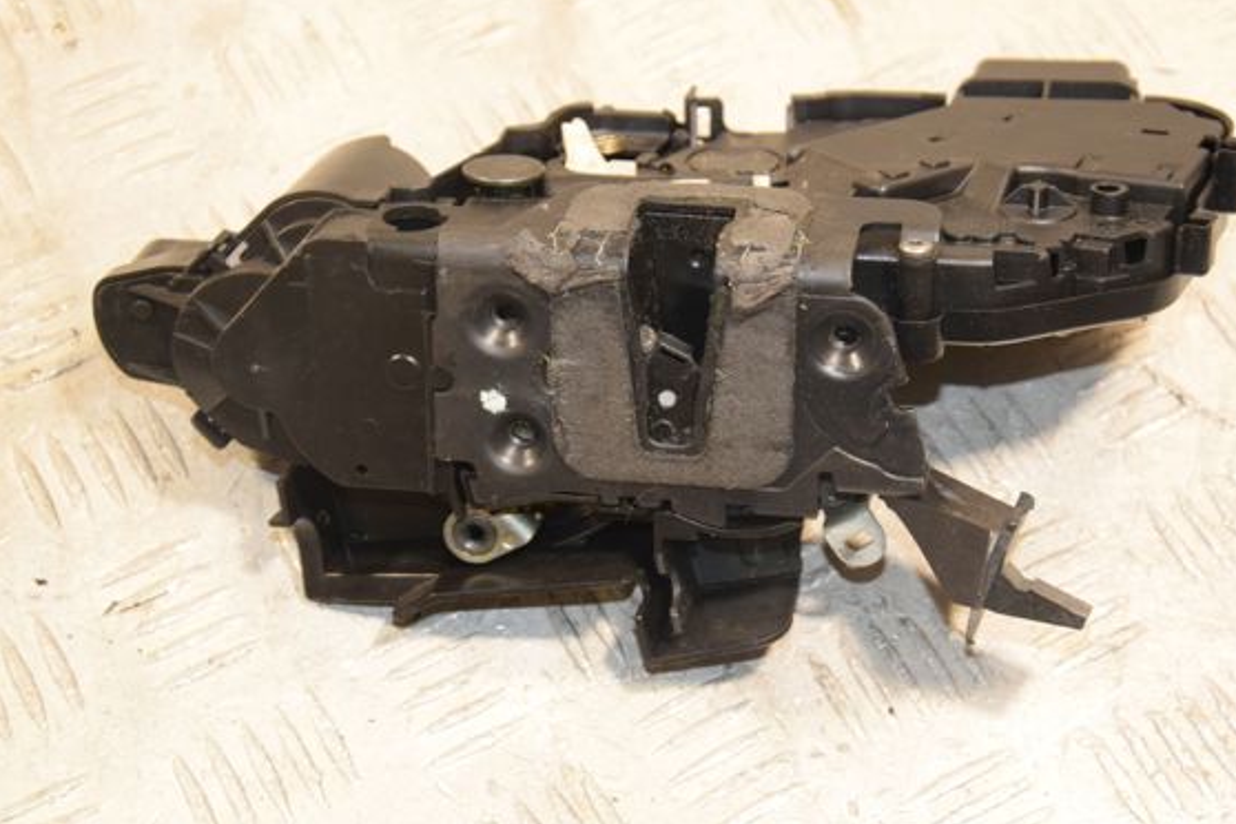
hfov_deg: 23.6
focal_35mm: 86
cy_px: 377
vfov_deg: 15.9
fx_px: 2952
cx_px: 704
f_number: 5.6
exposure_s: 1/125
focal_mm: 50
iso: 1600
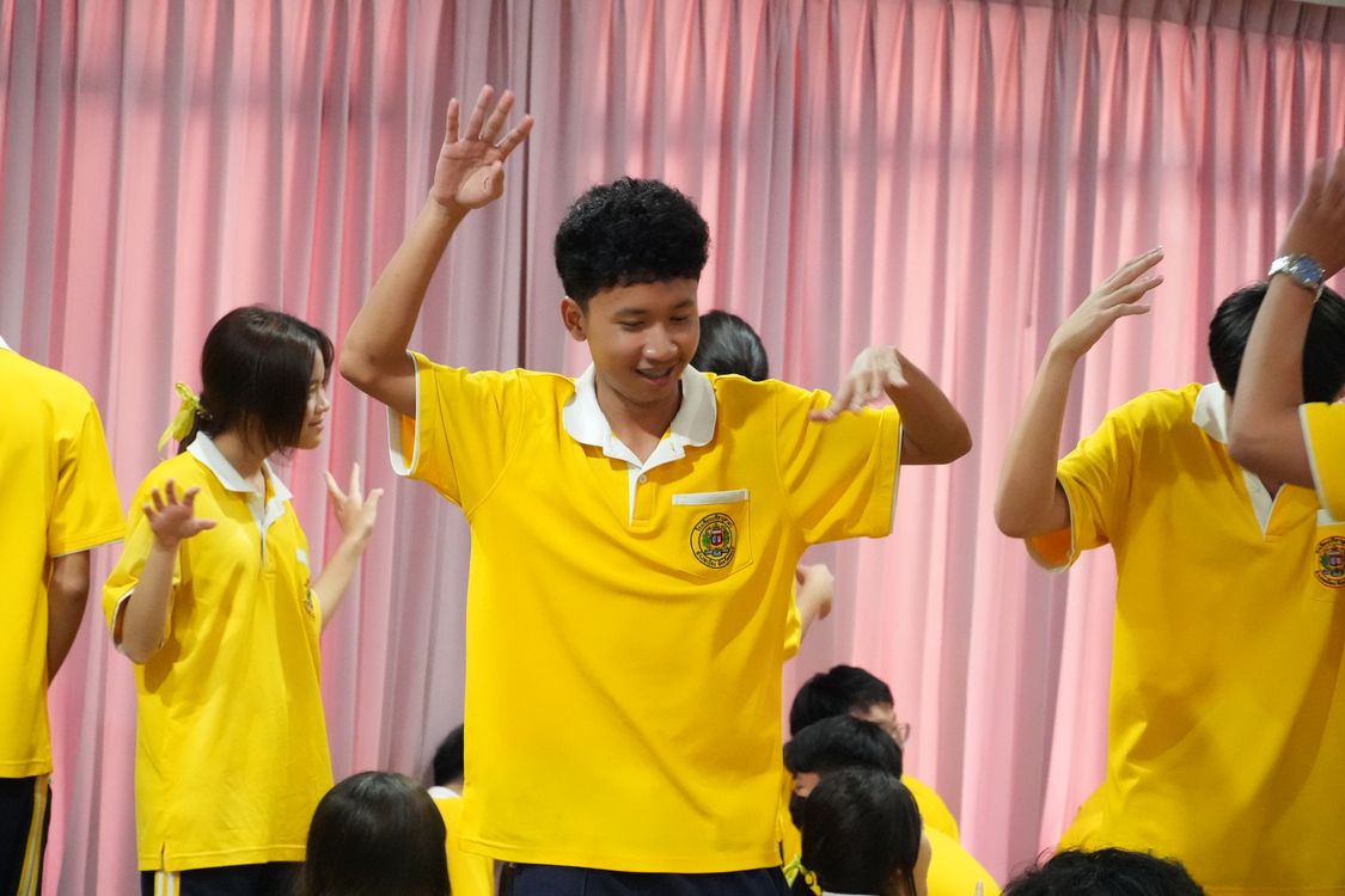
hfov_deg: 17.5
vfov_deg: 11.7
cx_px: 672
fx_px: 4371
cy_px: 448
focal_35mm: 117
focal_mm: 78
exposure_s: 1/125
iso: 10000
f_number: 5.6
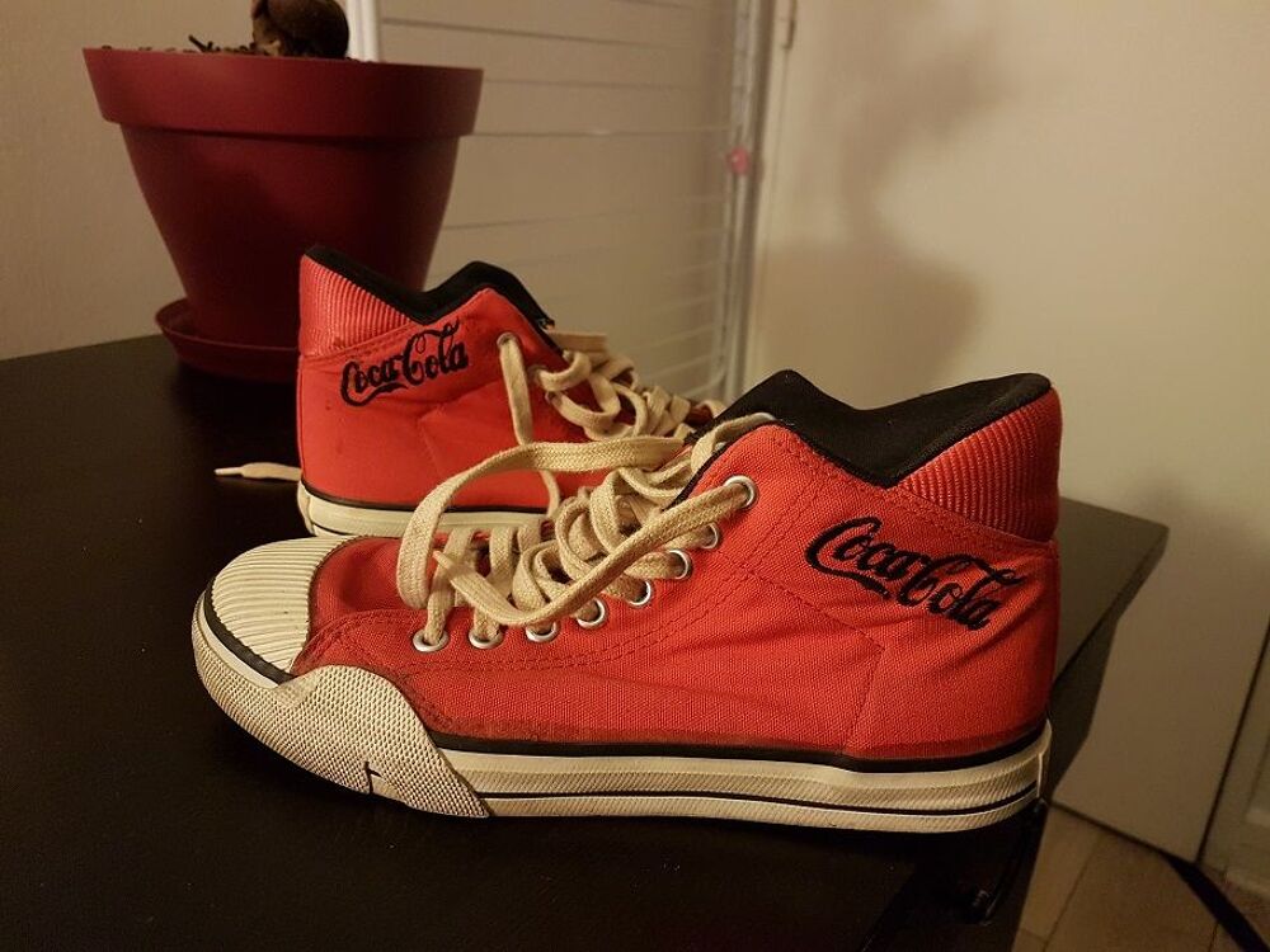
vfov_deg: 53.1
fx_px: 954
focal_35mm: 26
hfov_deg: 67.3
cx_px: 635
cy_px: 476
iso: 250
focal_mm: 4.2
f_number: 1.7
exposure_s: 1/10
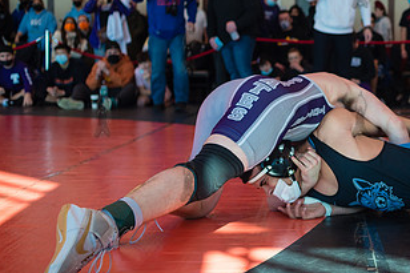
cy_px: 114
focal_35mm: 66
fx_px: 751
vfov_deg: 20.6
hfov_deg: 29.4
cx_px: 359
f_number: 3.2
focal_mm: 35
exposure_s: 1/400
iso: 400
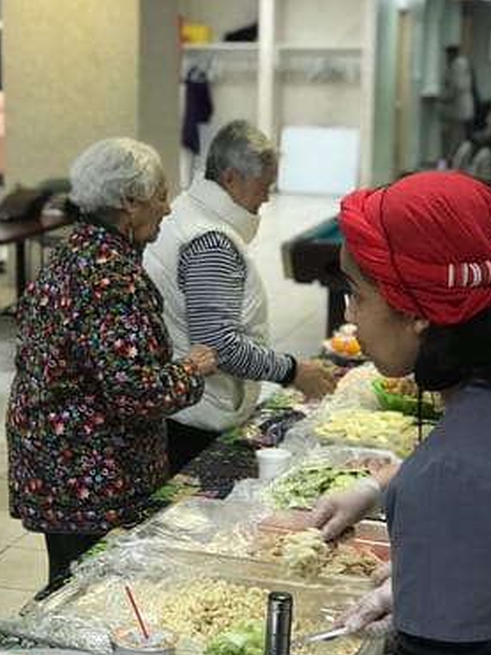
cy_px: 356
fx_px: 1552
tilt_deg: -11.6
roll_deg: +0.5
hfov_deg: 17.9
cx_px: 177
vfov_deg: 23.8
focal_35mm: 82
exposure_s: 1/60
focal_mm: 6.6
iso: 400
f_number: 2.8
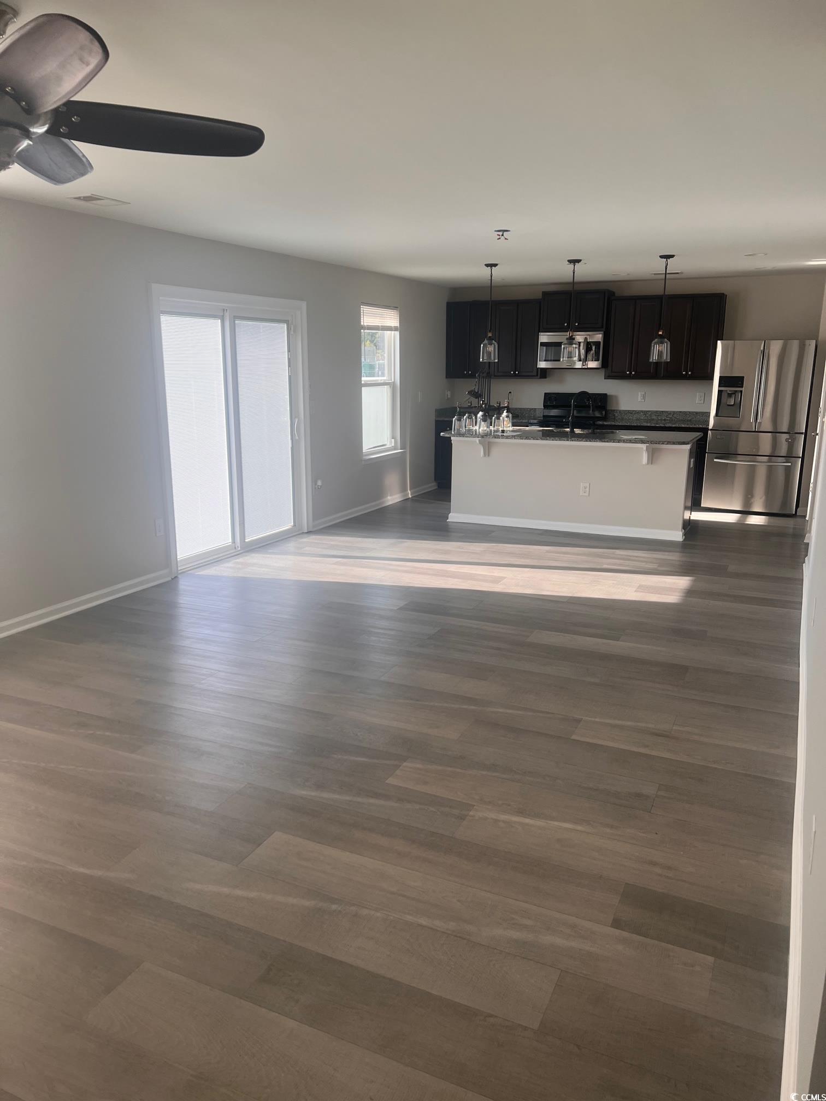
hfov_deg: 53.1
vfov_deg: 67.3
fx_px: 827
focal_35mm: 26
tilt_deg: -12.7
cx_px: 413
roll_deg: -0.6
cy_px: 550
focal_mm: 5.7
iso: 50
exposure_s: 1/361
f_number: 1.5
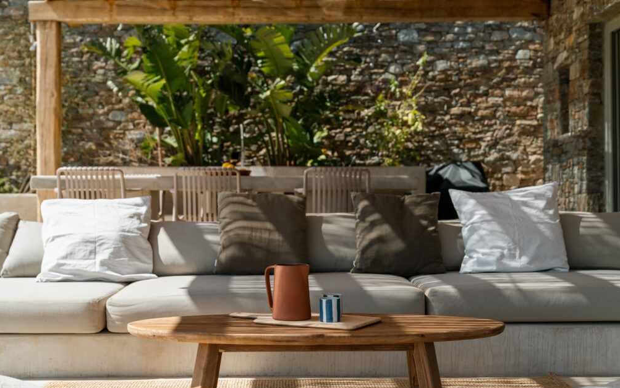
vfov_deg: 25.3
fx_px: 862
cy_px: 201
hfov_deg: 39.6
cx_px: 305
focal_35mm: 51
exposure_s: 1/4000
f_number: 3.5
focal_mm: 49
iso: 200
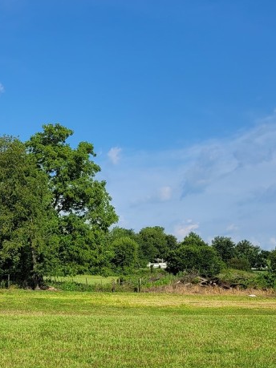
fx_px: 617
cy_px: 267
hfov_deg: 23.3
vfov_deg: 32.7
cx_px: -46
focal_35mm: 58
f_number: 1.8
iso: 40
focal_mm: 5.4
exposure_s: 1/3550
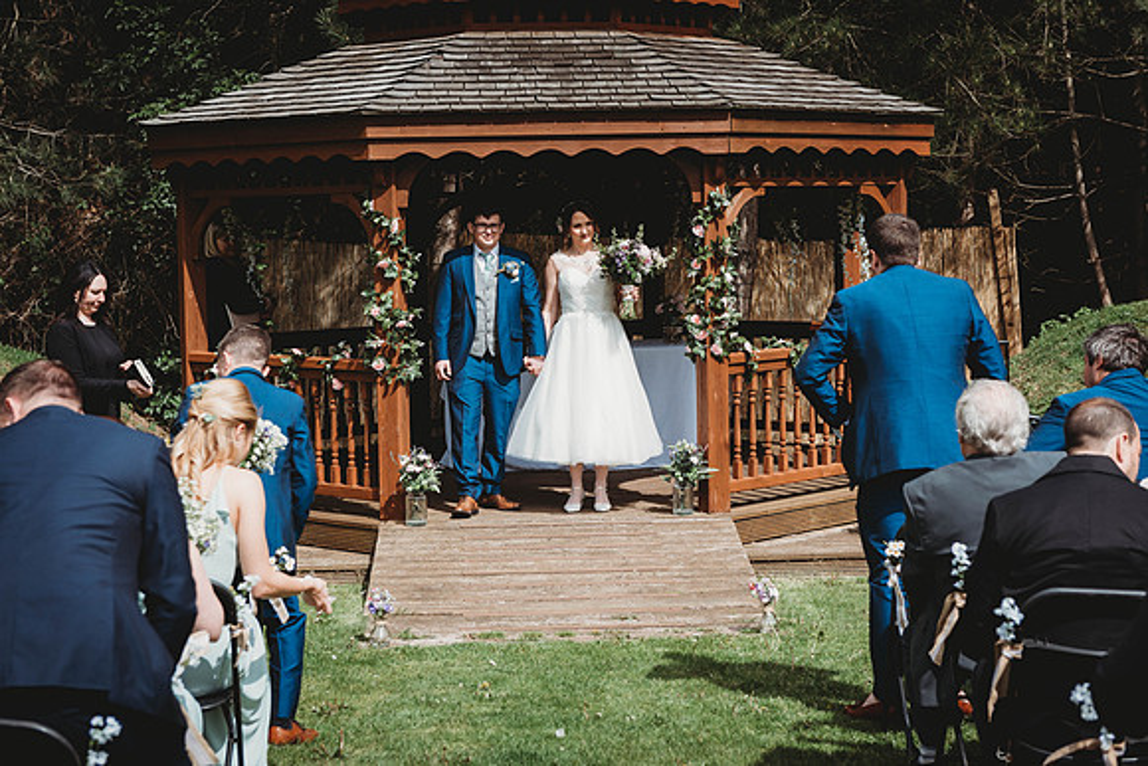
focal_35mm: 70
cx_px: 574
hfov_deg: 28.8
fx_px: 2233
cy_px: 383
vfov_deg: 19.5
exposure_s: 1/1250
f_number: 5.6
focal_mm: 70
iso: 200
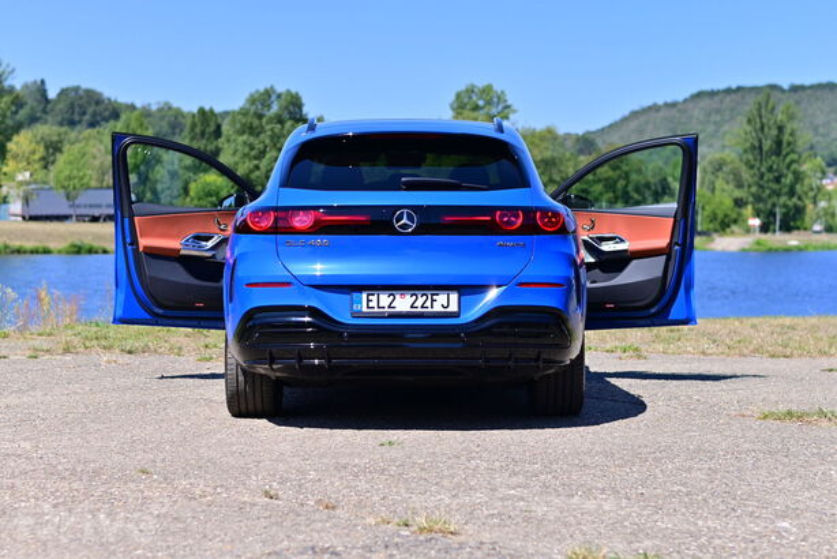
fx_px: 1744
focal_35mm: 75
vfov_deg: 18.2
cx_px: 418
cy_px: 280
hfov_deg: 27.0
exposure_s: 1/3200
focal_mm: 50
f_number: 2.5
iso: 100
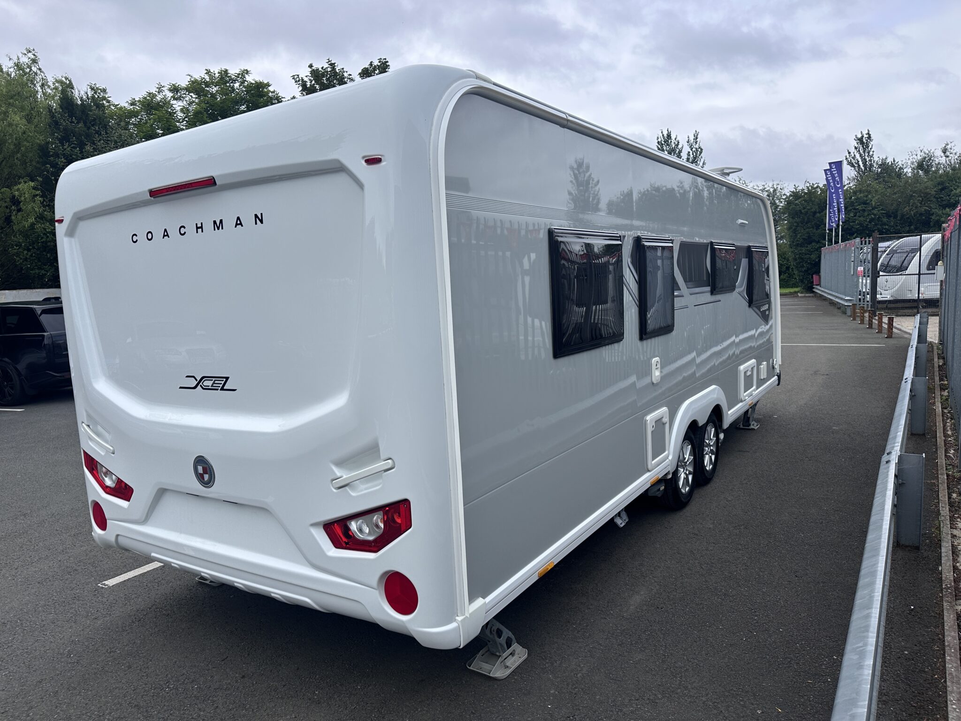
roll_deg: +2.5
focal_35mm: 24
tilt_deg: -7.9
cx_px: 480
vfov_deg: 56.8
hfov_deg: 71.6
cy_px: 360
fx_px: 666
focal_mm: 6.86
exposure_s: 1/2591
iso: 80
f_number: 1.78
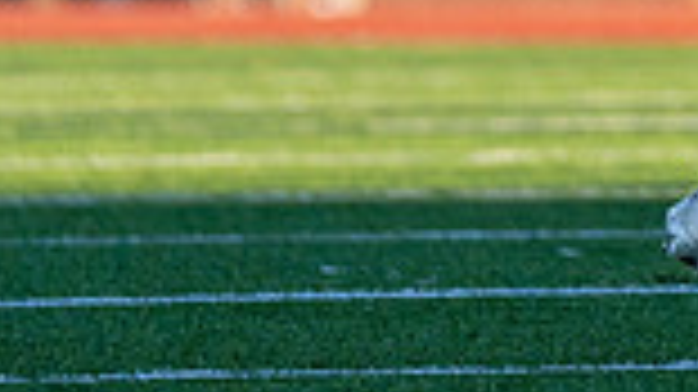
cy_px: -603
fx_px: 27766
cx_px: 950
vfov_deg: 0.8
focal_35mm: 1501
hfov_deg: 1.4
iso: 200
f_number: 2.8
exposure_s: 1/3200
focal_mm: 200
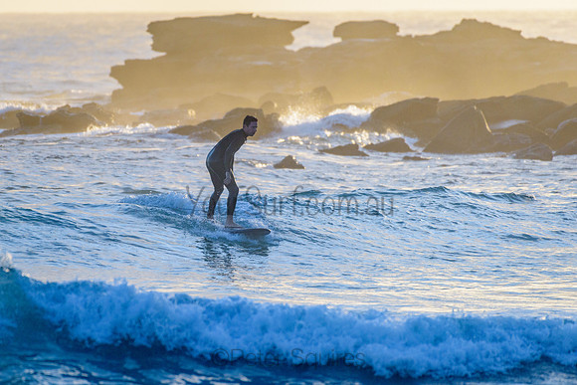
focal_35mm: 612
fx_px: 9818
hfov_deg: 3.4
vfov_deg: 2.2
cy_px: 175
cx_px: 245
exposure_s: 1/2000
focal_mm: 500
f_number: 5.6
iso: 720
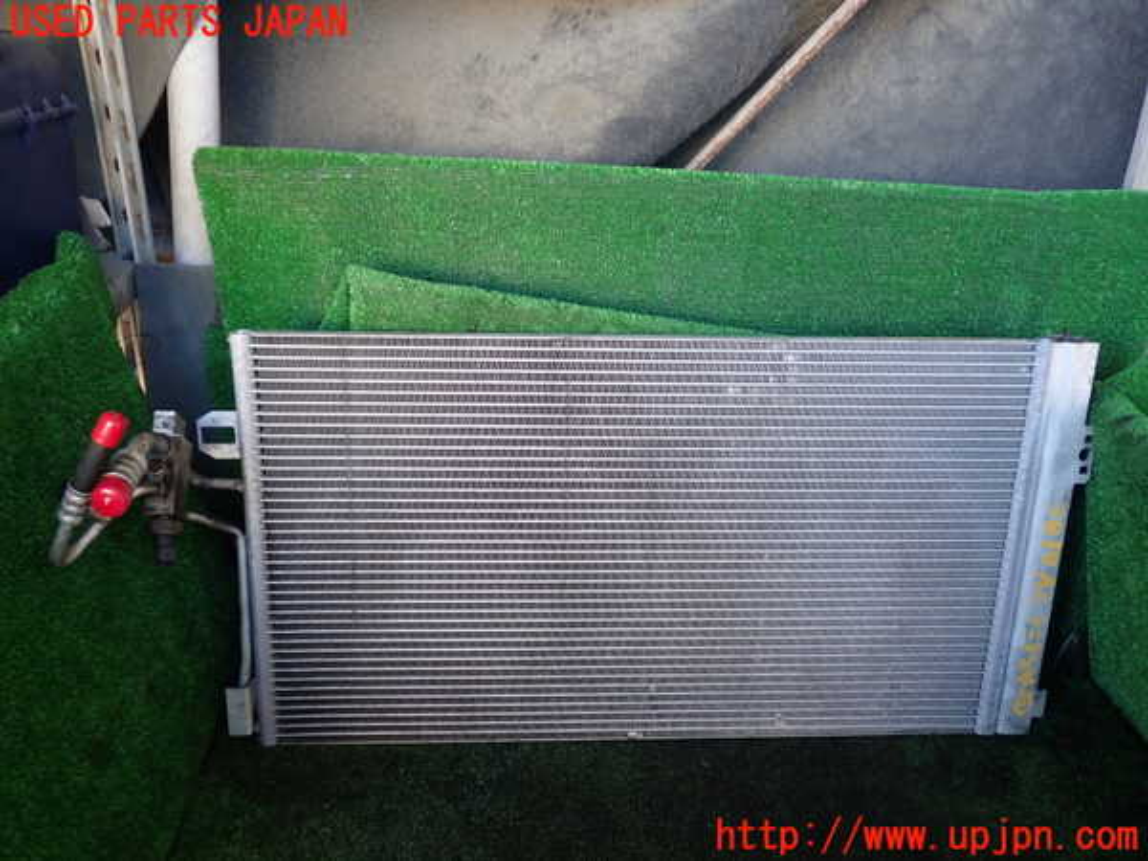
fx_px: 995
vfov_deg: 46.8
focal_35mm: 30
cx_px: 574
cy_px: 430
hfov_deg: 60.0
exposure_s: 1/60
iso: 160
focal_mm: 5.4
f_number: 2.3
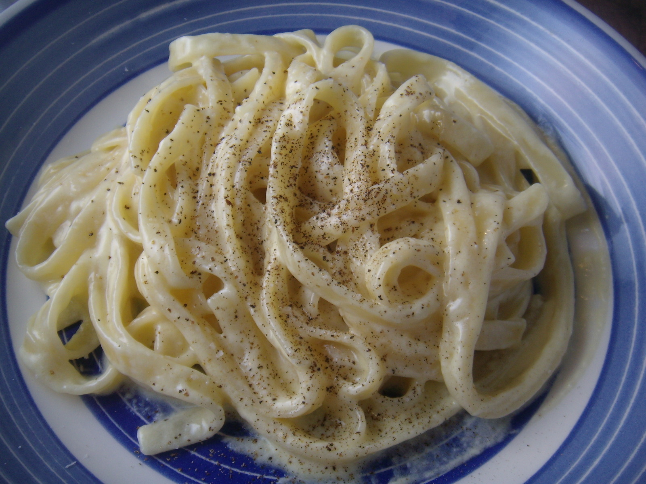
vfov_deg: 37.7
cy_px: 242
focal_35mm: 38
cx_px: 323
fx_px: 709
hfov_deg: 49.0
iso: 64
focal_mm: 6.4
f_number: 3.5
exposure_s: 1/57.1
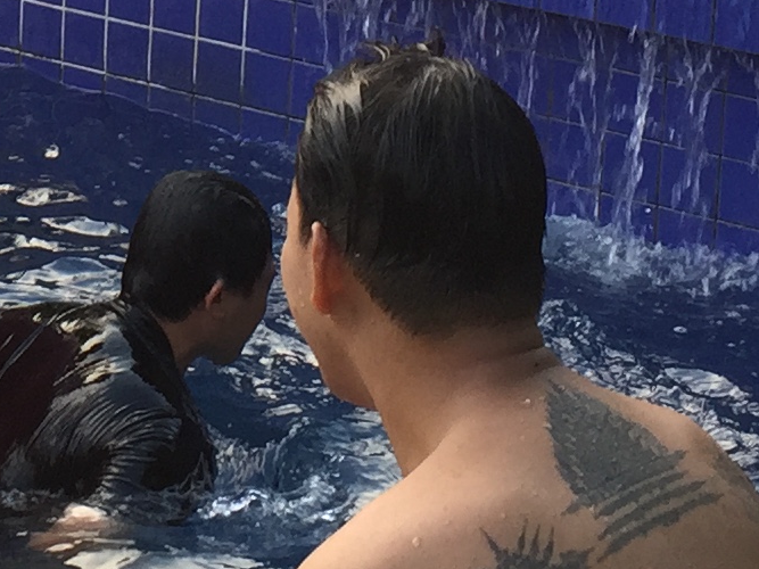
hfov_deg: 13.6
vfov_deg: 10.1
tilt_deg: -6.6
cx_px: -58
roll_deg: -2.9
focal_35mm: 142
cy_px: -294
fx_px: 3113
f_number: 2.2
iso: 40
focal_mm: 4.15
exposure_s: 1/100
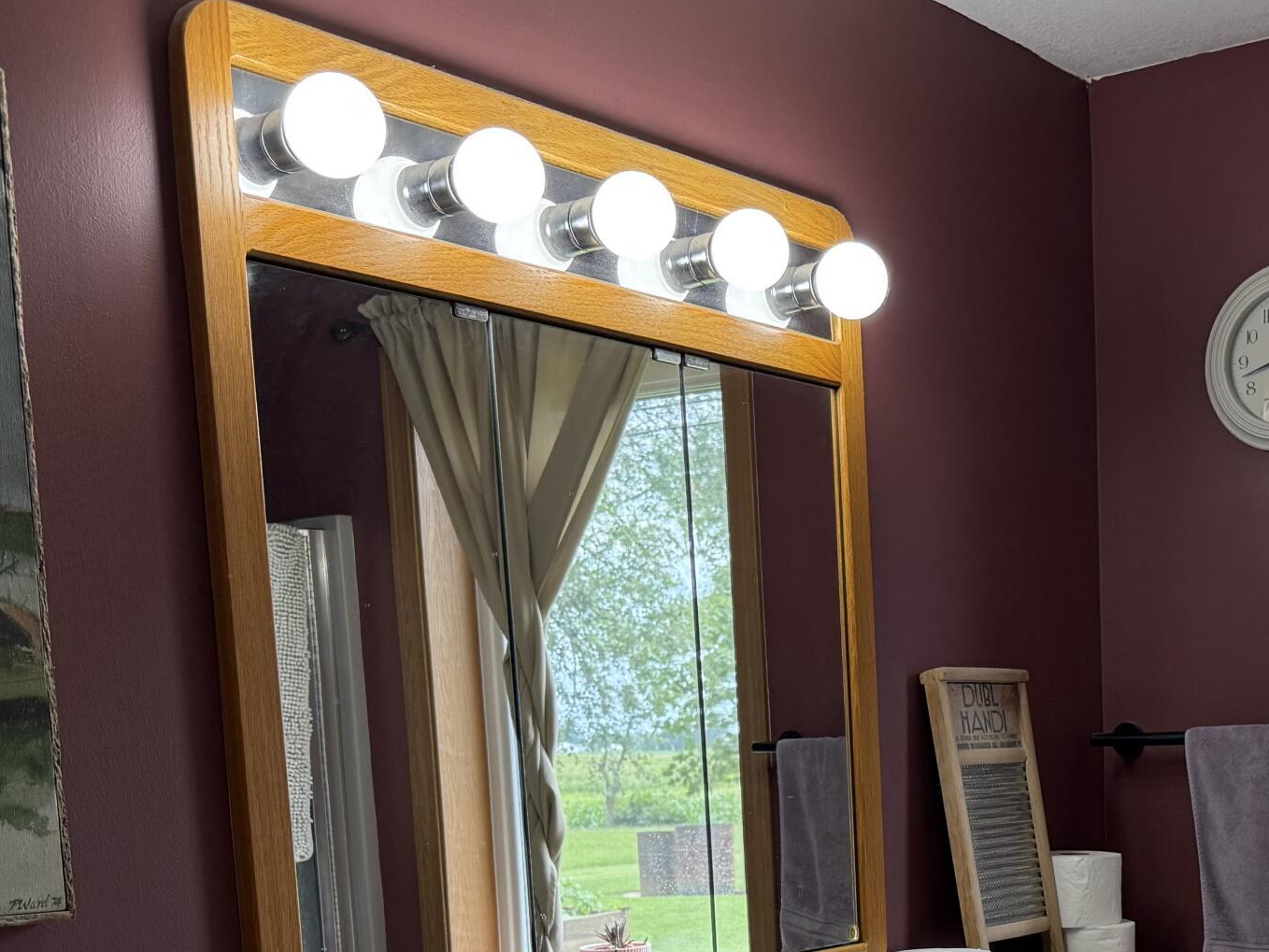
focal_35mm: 53
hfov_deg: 35.2
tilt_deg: -7.0
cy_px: 998
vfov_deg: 25.8
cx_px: 977
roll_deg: +1.9
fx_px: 1943
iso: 160
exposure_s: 1/235
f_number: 1.78
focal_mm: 6.76
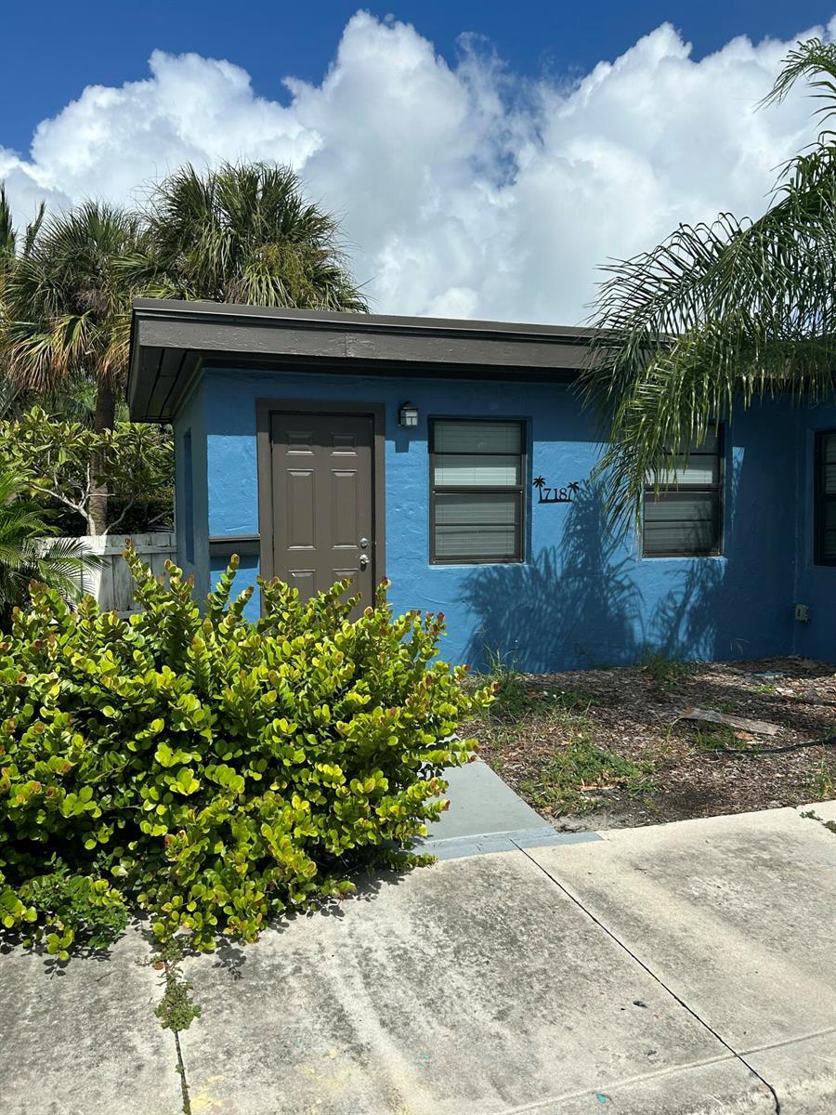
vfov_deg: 67.3
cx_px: 418
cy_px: 558
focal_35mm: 26
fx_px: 837
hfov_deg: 53.1
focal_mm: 5.7
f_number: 1.5
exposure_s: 1/6993
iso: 50
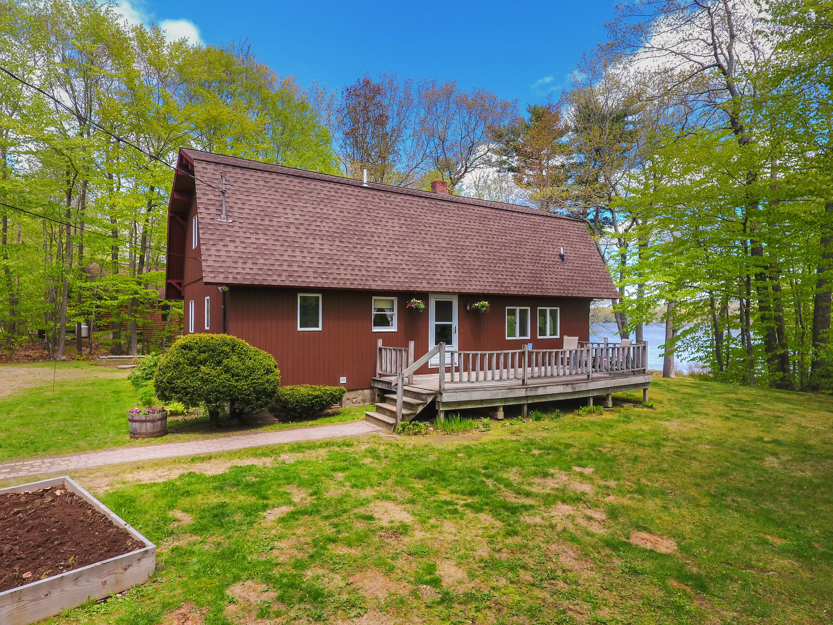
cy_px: 312
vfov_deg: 66.0
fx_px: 481
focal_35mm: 20
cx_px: 416
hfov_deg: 81.7
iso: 100
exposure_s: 1/40
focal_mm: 3.61
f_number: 2.8
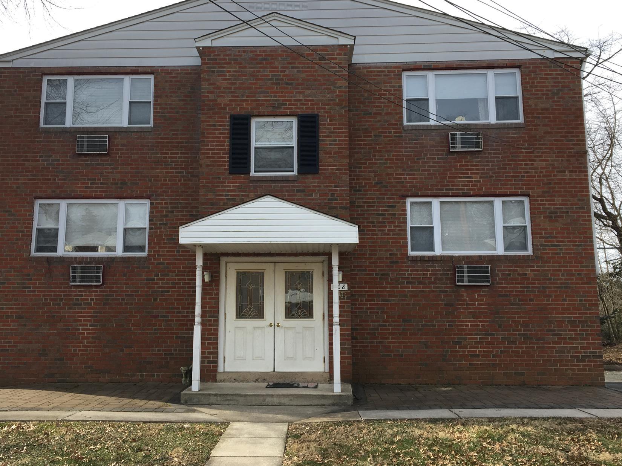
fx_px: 647
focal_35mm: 36
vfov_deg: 39.6
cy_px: 205
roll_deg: -0.7
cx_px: 283
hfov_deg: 51.3
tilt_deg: +9.9
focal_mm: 4.15
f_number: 2.2
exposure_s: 1/605
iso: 25
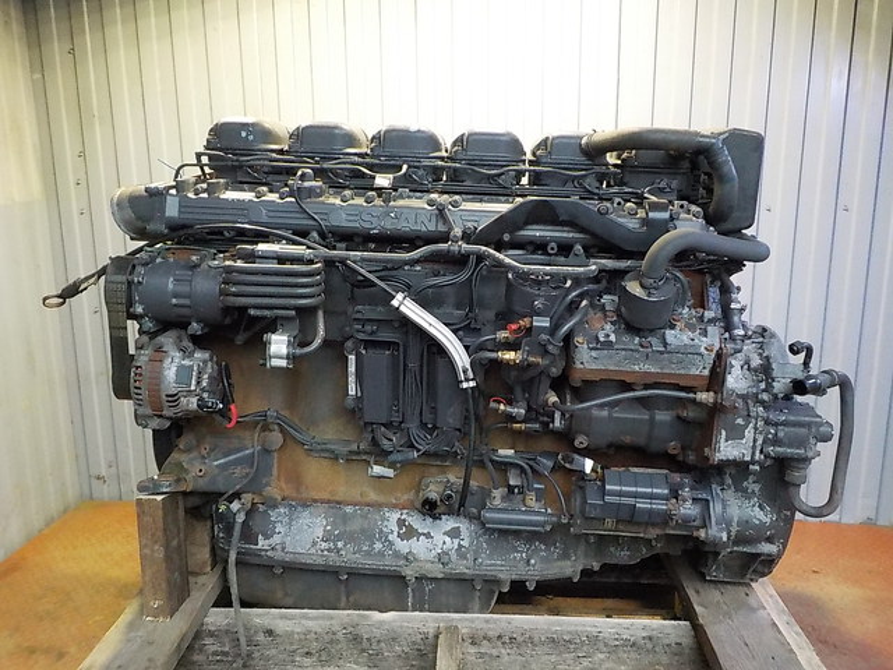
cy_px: 335
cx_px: 446
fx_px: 774
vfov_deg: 46.8
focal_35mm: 30
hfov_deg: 60.0
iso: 800
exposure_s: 1/30
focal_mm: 4.1
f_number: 3.3
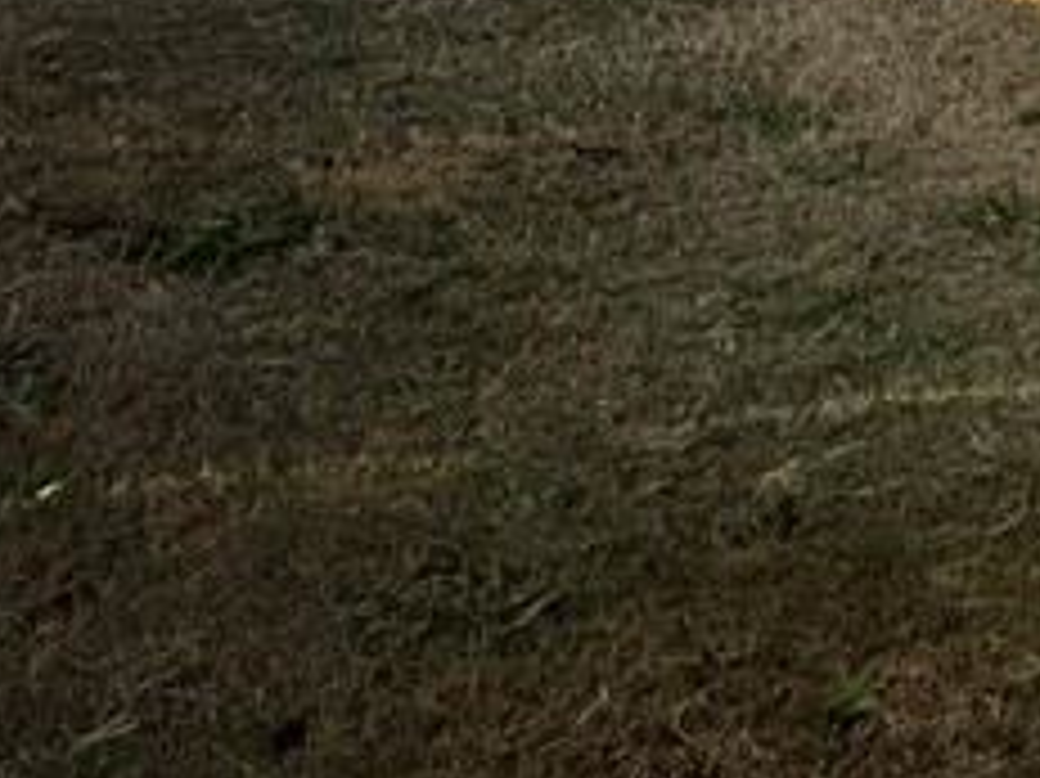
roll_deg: -1.6
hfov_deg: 20.3
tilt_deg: -0.9
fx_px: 1862
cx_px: 1945
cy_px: -499
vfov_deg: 19.5
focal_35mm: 62
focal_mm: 2.22
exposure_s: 1/1143
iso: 50
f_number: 2.2
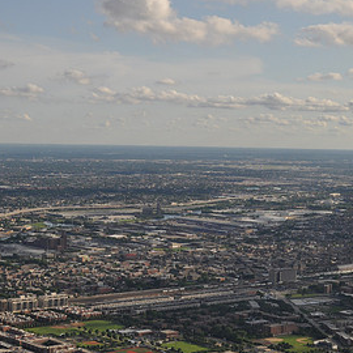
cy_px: 223
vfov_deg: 21.1
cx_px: 148
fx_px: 946
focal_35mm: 82
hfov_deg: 21.1
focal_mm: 30
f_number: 8
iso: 200
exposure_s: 1/250
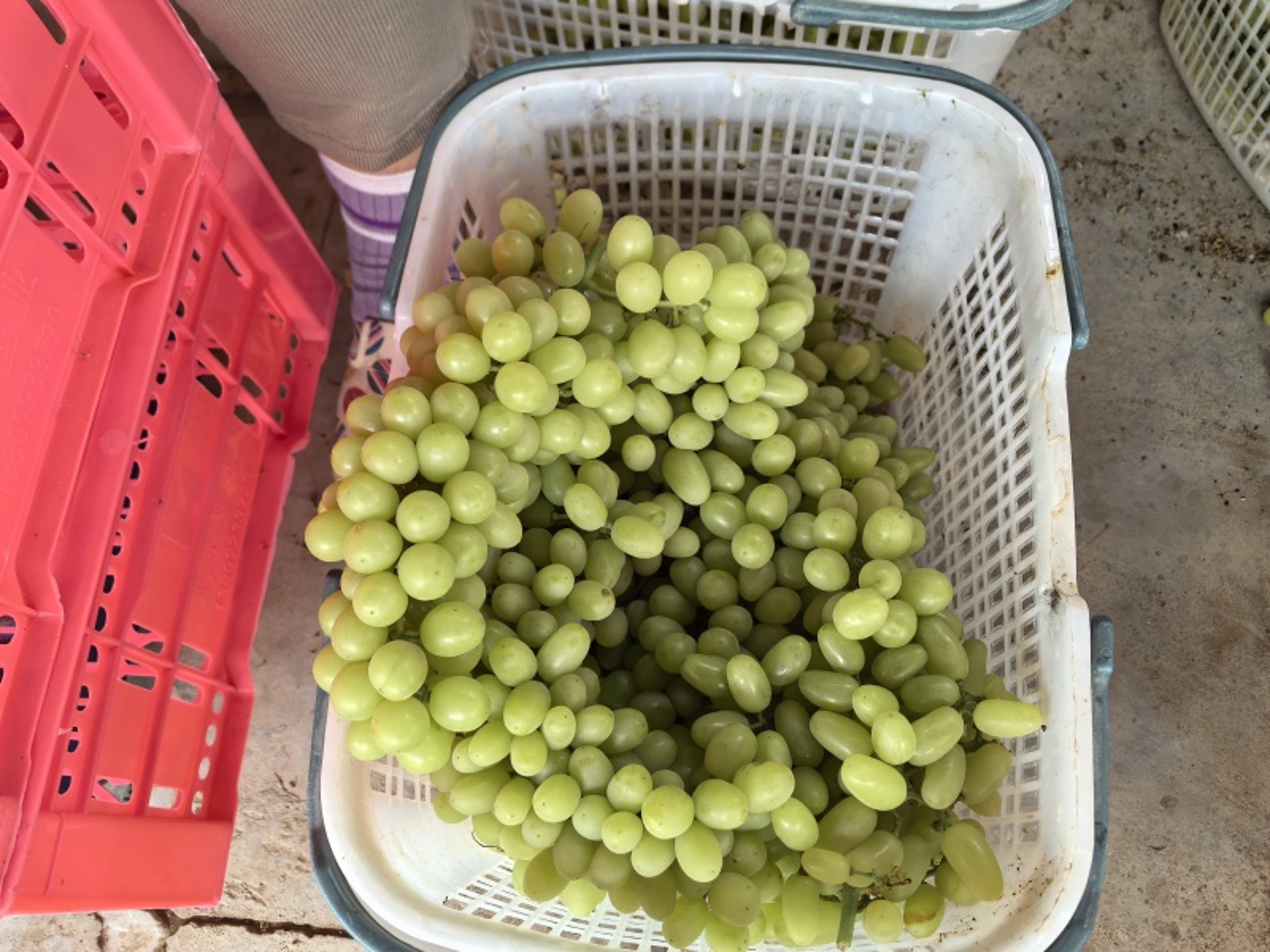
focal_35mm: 27
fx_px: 991
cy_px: 476
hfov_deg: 65.3
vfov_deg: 51.4
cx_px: 635
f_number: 2
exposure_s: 1/100
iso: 125
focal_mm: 5.75
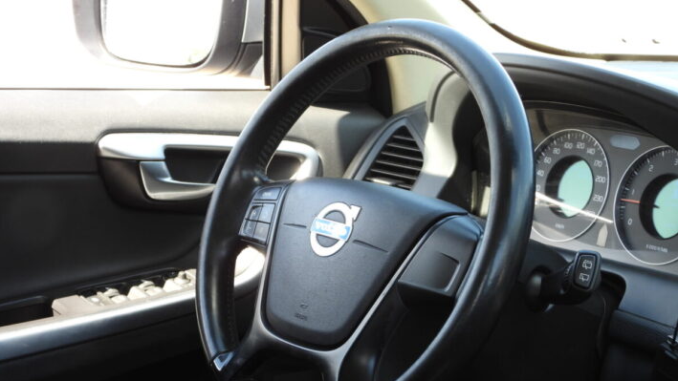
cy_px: 240
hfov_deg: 22.9
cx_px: 339
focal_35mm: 93
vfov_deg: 13.0
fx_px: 1672
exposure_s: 1/80
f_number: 3.5
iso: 100
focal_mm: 15.3
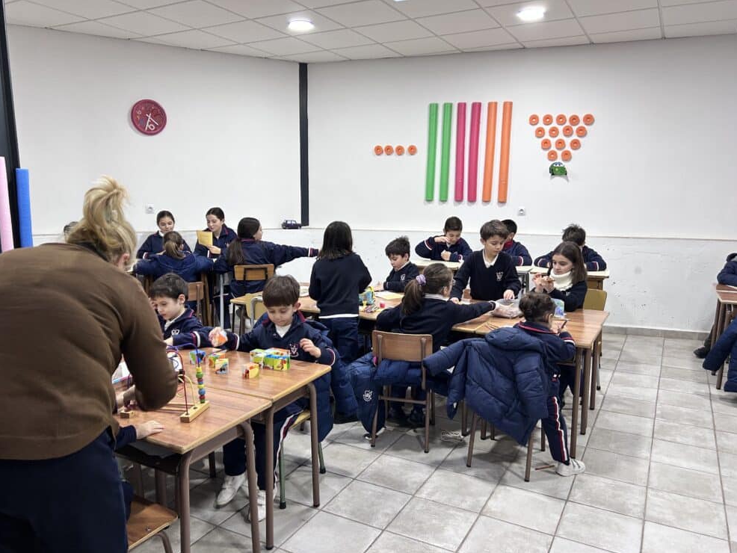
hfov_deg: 65.3
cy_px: 286
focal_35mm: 27
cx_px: 357
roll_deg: -1.4
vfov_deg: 51.4
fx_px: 575
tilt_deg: -10.9
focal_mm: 5.7
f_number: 1.5
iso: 100
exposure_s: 1/50
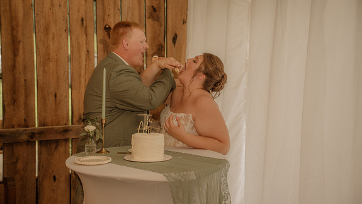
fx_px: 537
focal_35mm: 56
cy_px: 99
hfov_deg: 37.2
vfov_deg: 21.4
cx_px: 181
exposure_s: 1/200
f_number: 3.2
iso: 500
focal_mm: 53
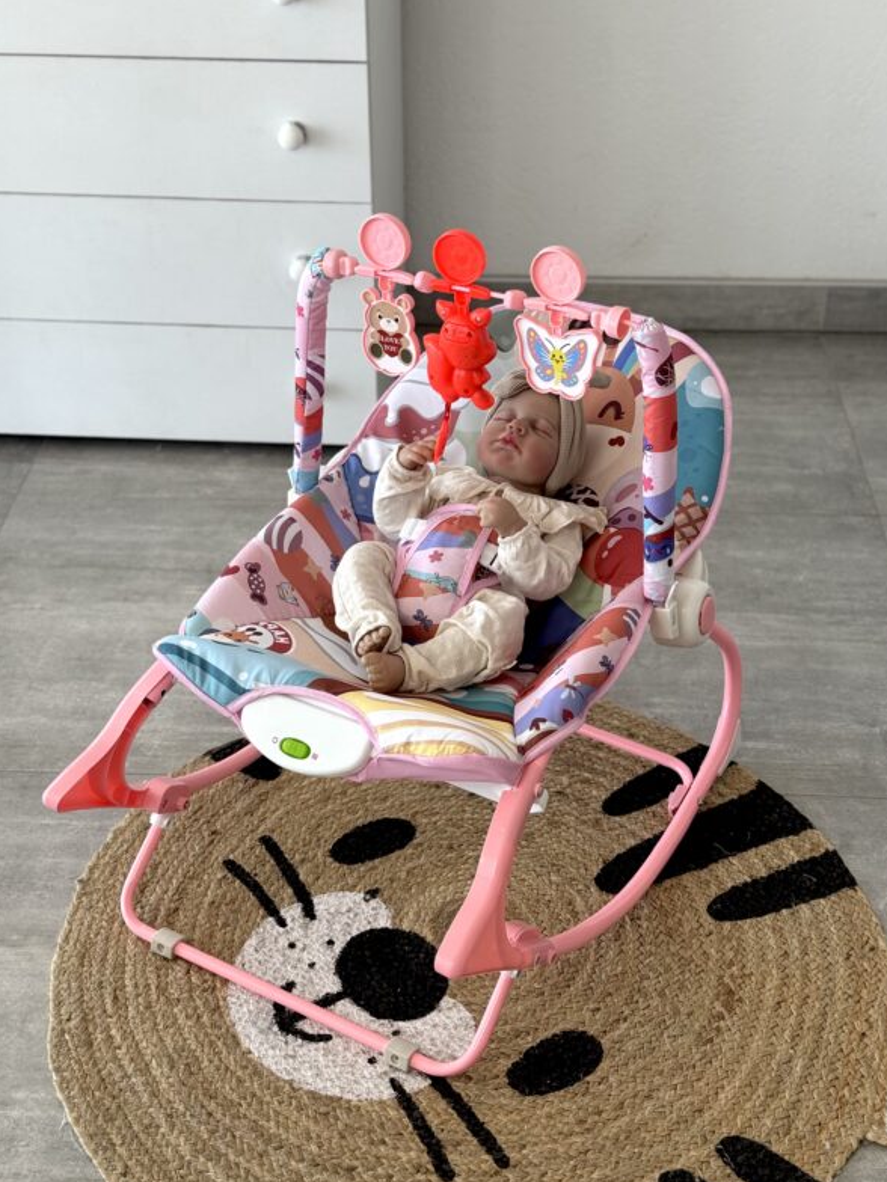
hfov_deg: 29.7
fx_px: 1674
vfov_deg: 38.9
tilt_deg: -33.6
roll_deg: +0.0
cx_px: 445
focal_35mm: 49
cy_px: 597
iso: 50
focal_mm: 6.76
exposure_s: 1/185
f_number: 1.78
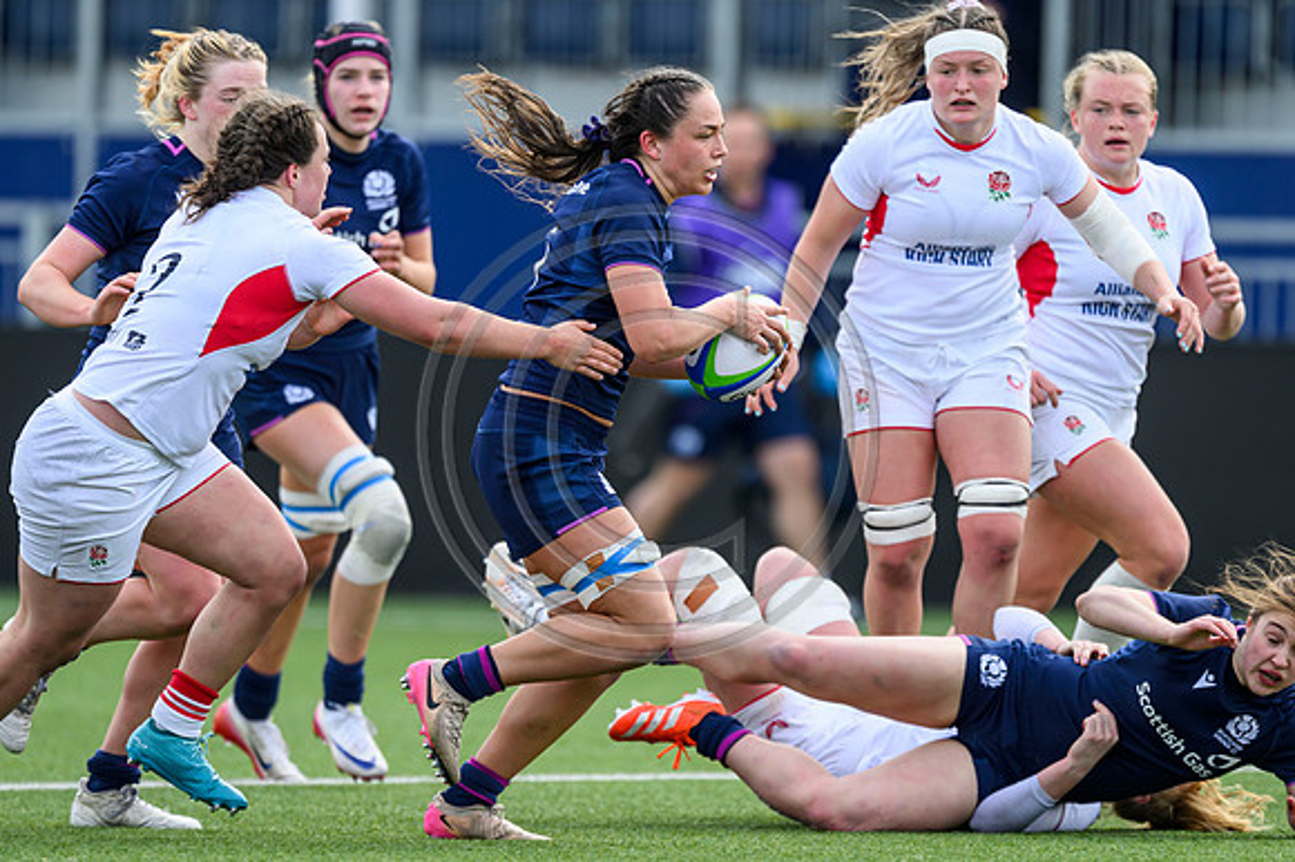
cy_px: 348
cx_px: 536
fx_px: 25526
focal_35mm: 710
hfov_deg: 2.9
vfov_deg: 1.9
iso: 500
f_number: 4
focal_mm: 560
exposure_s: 1/1600
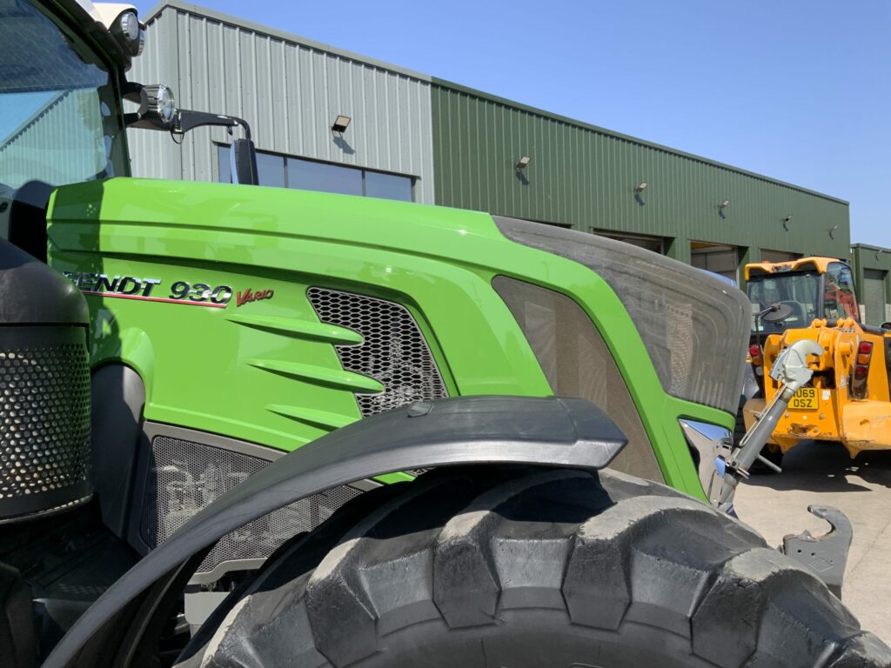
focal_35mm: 29
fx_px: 746
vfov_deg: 48.2
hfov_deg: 61.7
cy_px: 334
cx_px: 446
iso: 16
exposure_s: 1/997
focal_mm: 3
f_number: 1.8
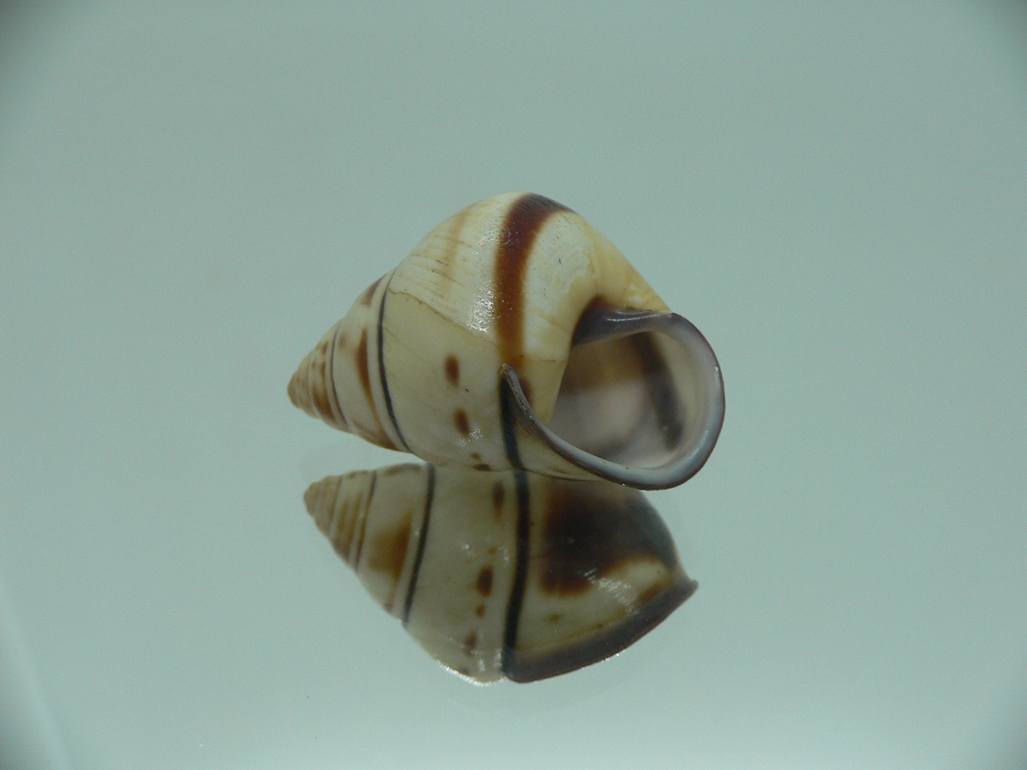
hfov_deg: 52.6
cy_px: 385
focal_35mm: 35
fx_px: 1038
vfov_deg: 40.7
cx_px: 514
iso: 100
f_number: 2.8
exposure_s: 1/60
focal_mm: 4.6
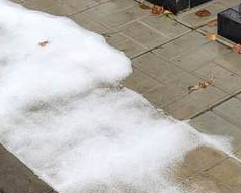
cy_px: -35
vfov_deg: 13.8
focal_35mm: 109
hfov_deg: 17.2
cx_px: 246
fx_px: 778
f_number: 1.75
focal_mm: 4.77
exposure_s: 1/164
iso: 112
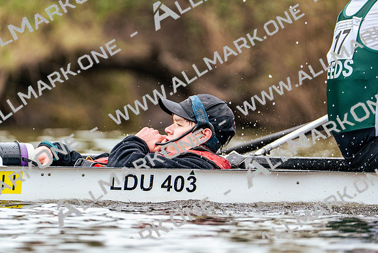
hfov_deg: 4.3
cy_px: 126
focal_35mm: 485
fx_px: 5093
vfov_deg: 2.8
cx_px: 189
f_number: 6.3
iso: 2500
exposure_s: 1/2000
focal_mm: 485
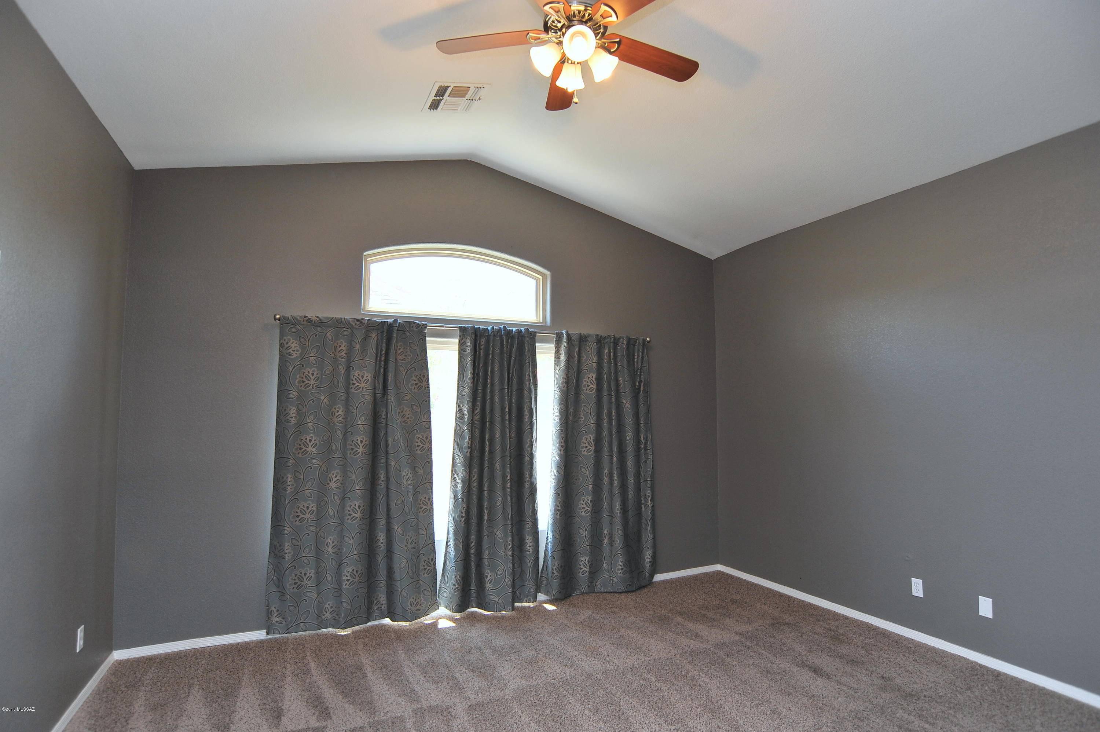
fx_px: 550
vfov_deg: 67.3
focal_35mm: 18
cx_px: 550
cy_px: 366
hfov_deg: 90.0
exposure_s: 1/30
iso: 320
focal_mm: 18
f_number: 5.6
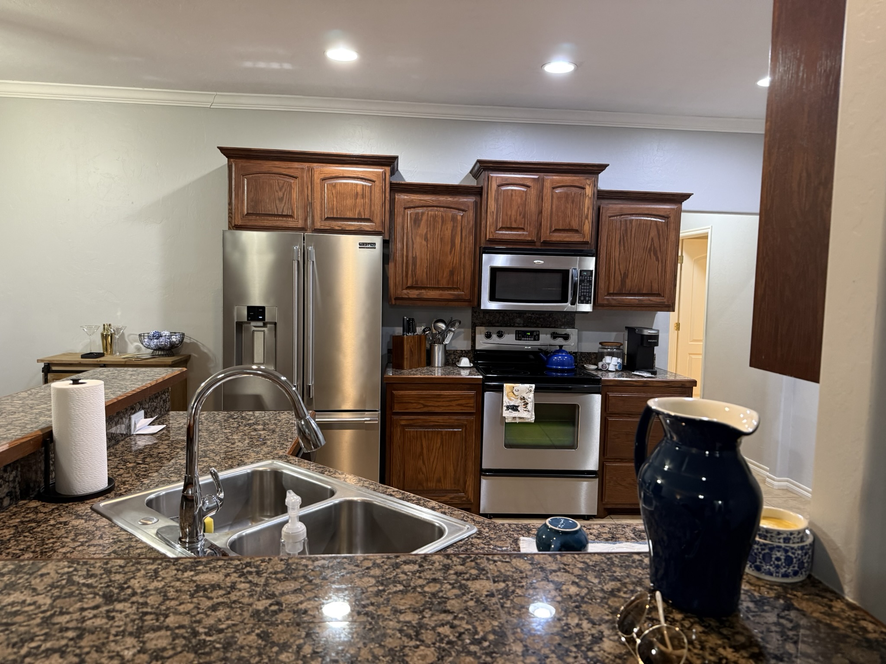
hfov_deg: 71.6
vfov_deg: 56.8
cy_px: 332
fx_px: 614
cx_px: 443
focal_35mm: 24
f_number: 1.78
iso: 320
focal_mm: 6.76
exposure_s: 1/60
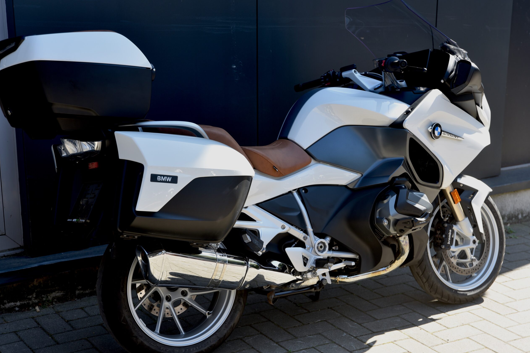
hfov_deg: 32.9
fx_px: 898
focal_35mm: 61
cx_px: 269
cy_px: 176
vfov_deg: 22.3
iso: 100
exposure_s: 1/100
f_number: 5
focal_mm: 60
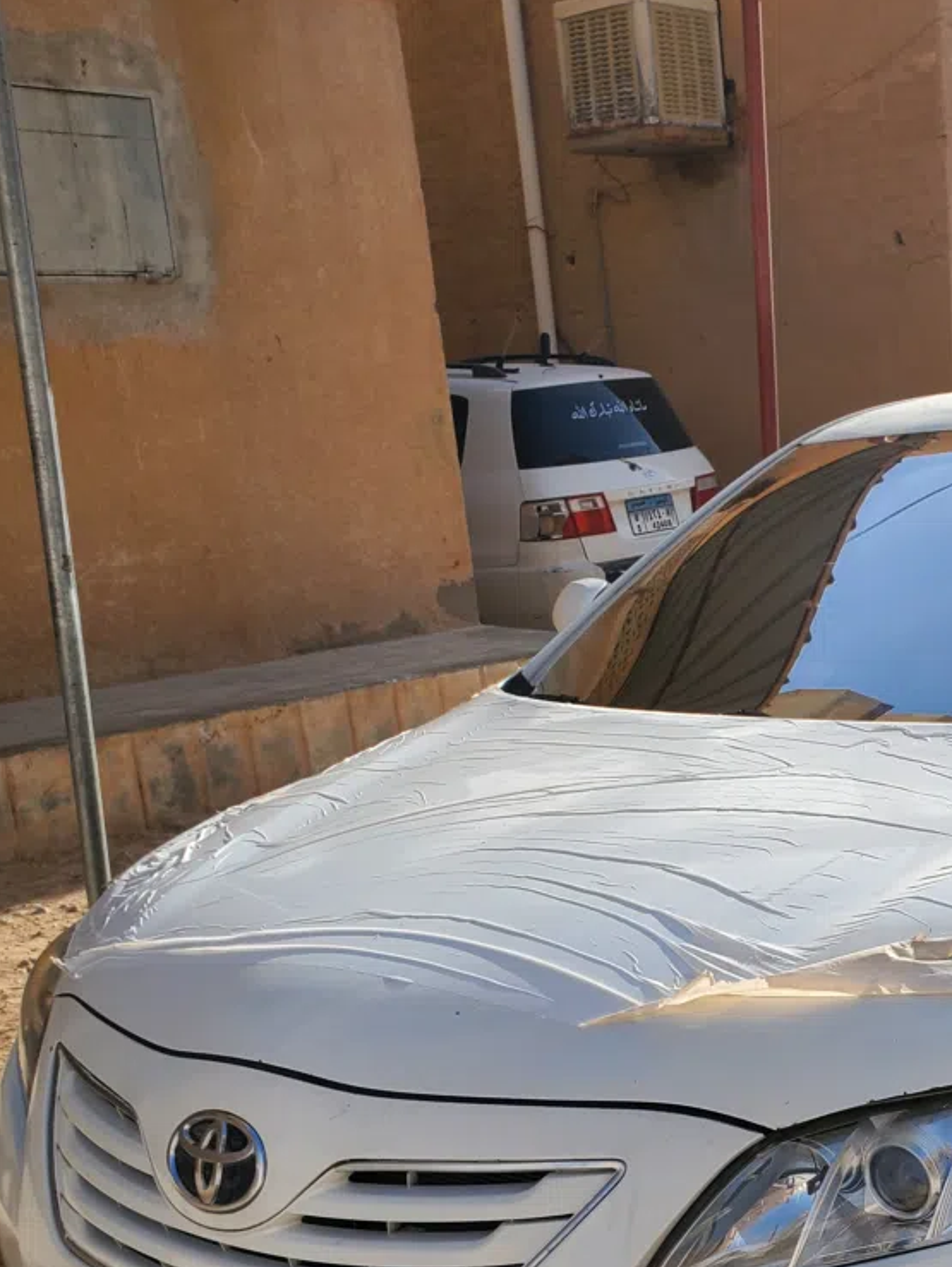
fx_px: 1759
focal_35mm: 48
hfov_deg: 29.2
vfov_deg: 38.5
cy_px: 975
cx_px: 837
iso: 50
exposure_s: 1/1351
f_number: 2.4
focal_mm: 4.3
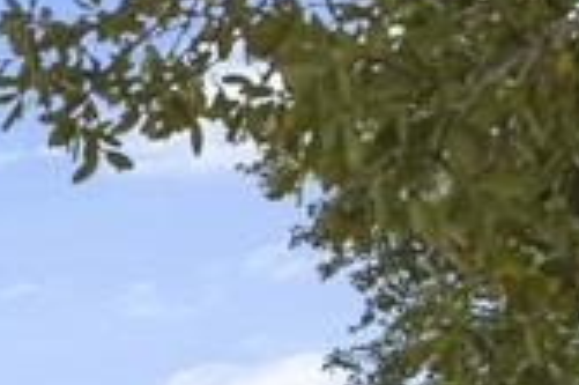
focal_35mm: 215
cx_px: -981
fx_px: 3454
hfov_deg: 8.4
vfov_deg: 6.2
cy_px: 690
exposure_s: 1/100
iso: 200
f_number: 9
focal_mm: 35
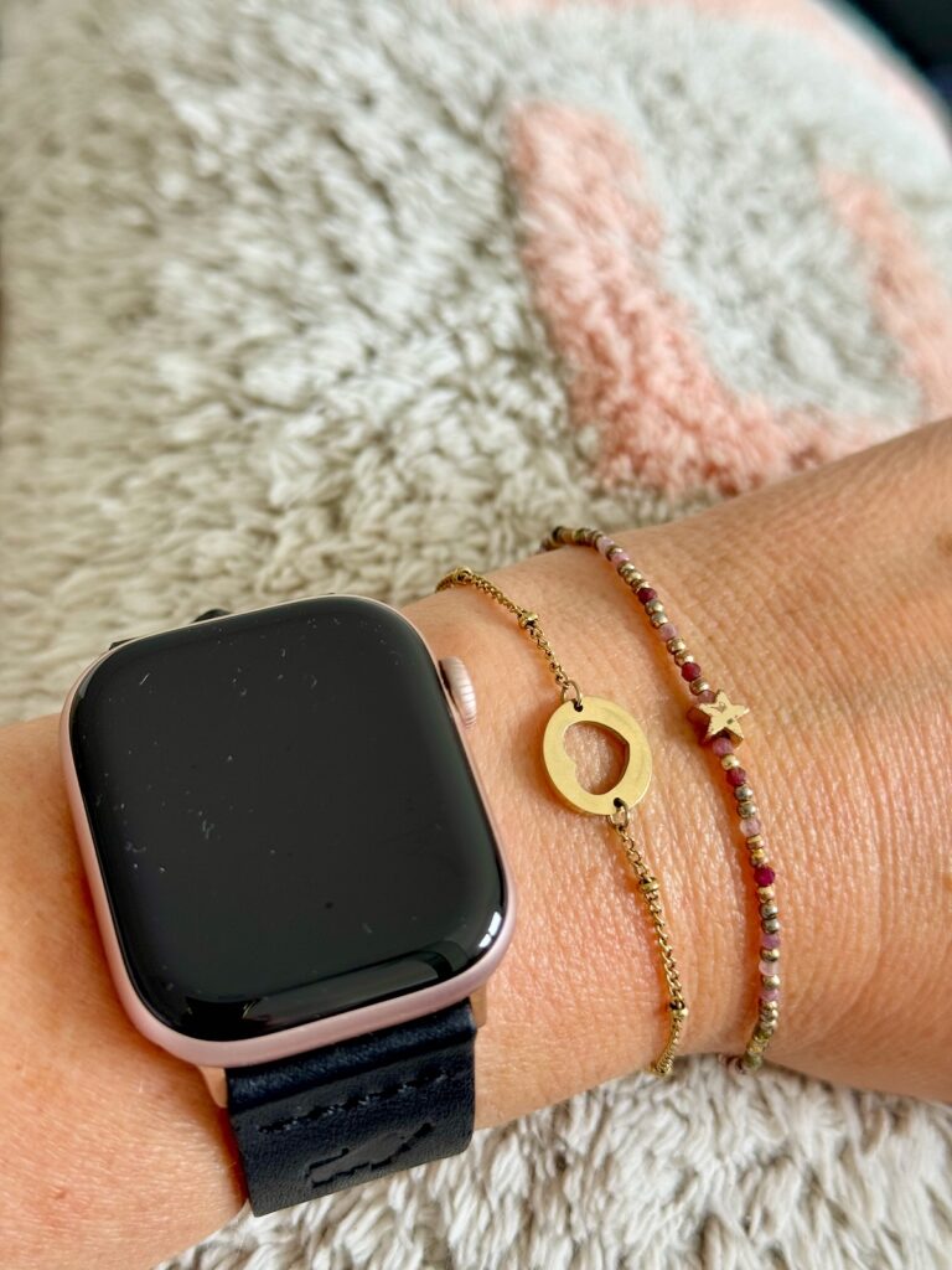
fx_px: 1760
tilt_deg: -44.0
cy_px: 635
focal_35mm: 48
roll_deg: -1.1
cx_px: 476
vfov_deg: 39.7
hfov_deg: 30.3
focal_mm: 6.76
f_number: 1.78
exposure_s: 1/125
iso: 50
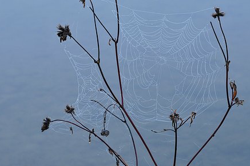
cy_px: 78
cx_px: 124
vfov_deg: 11.1
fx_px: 853
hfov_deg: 16.7
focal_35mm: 123
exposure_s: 1/40
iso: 400
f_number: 8
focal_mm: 70
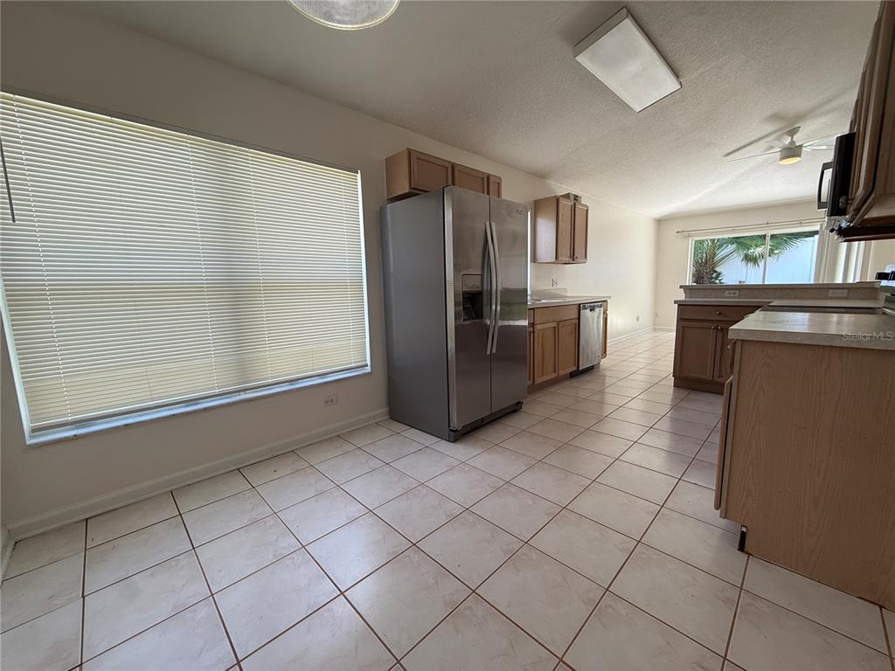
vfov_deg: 85.7
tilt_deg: -8.1
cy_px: 336
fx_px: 362
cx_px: 448
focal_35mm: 14
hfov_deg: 102.1
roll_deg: +1.1
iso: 64
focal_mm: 2.22
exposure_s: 1/120
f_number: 2.2
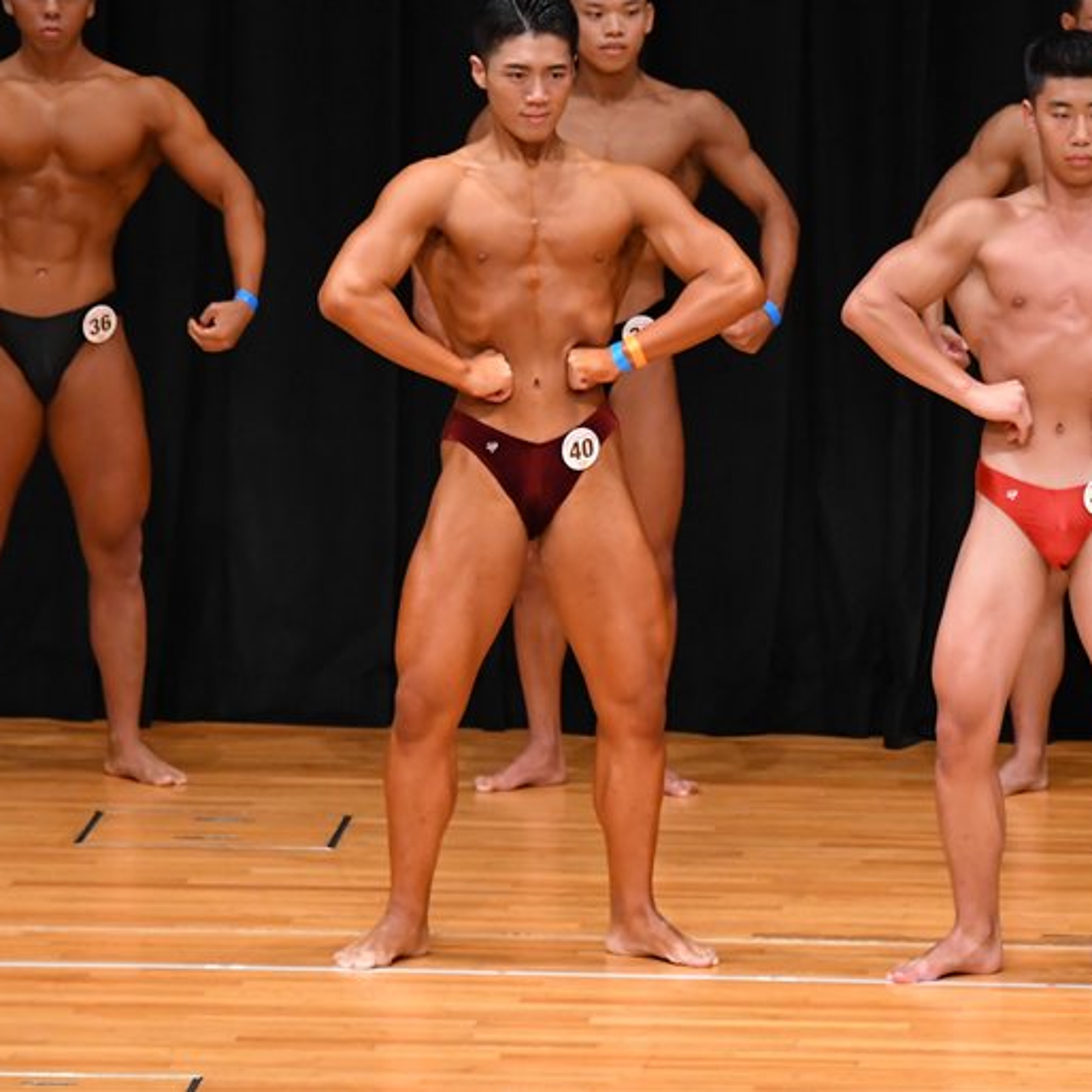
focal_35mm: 366
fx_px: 13063
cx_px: 757
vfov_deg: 4.8
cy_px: 545
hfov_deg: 4.8
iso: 4000
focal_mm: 190
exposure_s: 1/400
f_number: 5.6
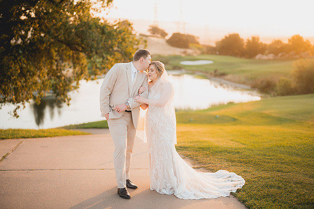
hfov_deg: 39.6
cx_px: 157
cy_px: 104
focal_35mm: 50
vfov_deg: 27.0
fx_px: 436
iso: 125
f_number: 1.2
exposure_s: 1/500
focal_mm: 50
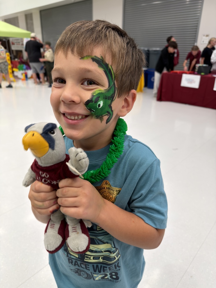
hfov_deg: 56.8
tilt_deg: -23.0
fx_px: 200
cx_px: 108
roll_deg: -0.3
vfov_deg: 71.6
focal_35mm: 24
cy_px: 144
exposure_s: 1/41
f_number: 1.78
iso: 80
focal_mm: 6.76
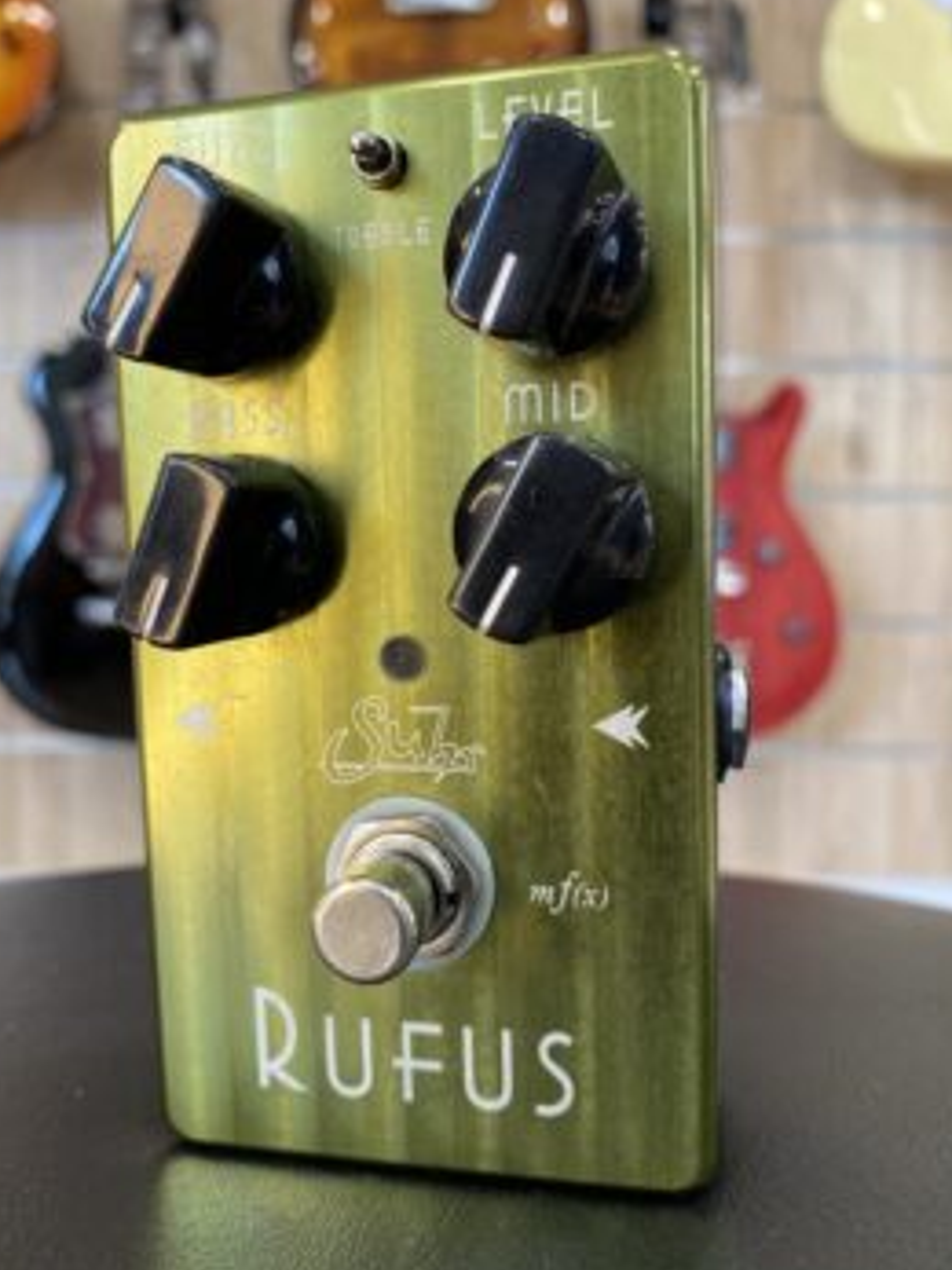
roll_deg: -0.2
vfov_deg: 60.0
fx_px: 1101
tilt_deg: -1.7
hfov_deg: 46.7
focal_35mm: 30
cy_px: 637
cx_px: 432
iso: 80
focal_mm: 4.25
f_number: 1.8
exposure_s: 1/50
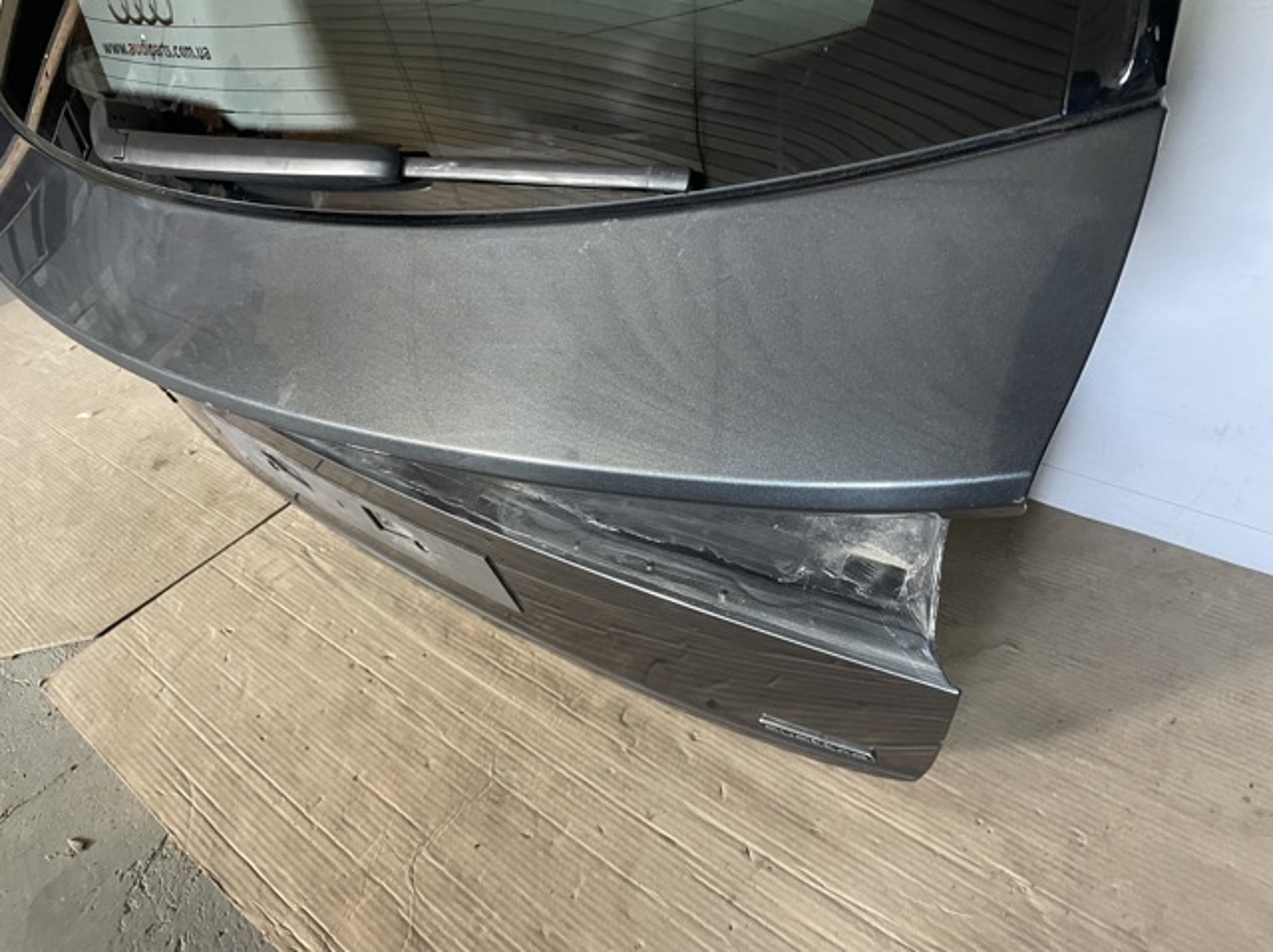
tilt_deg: -36.6
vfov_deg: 53.0
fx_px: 955
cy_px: 476
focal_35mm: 26
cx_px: 636
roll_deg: +15.3
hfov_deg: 67.3
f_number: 1.6
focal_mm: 4.2
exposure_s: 1/47
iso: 500
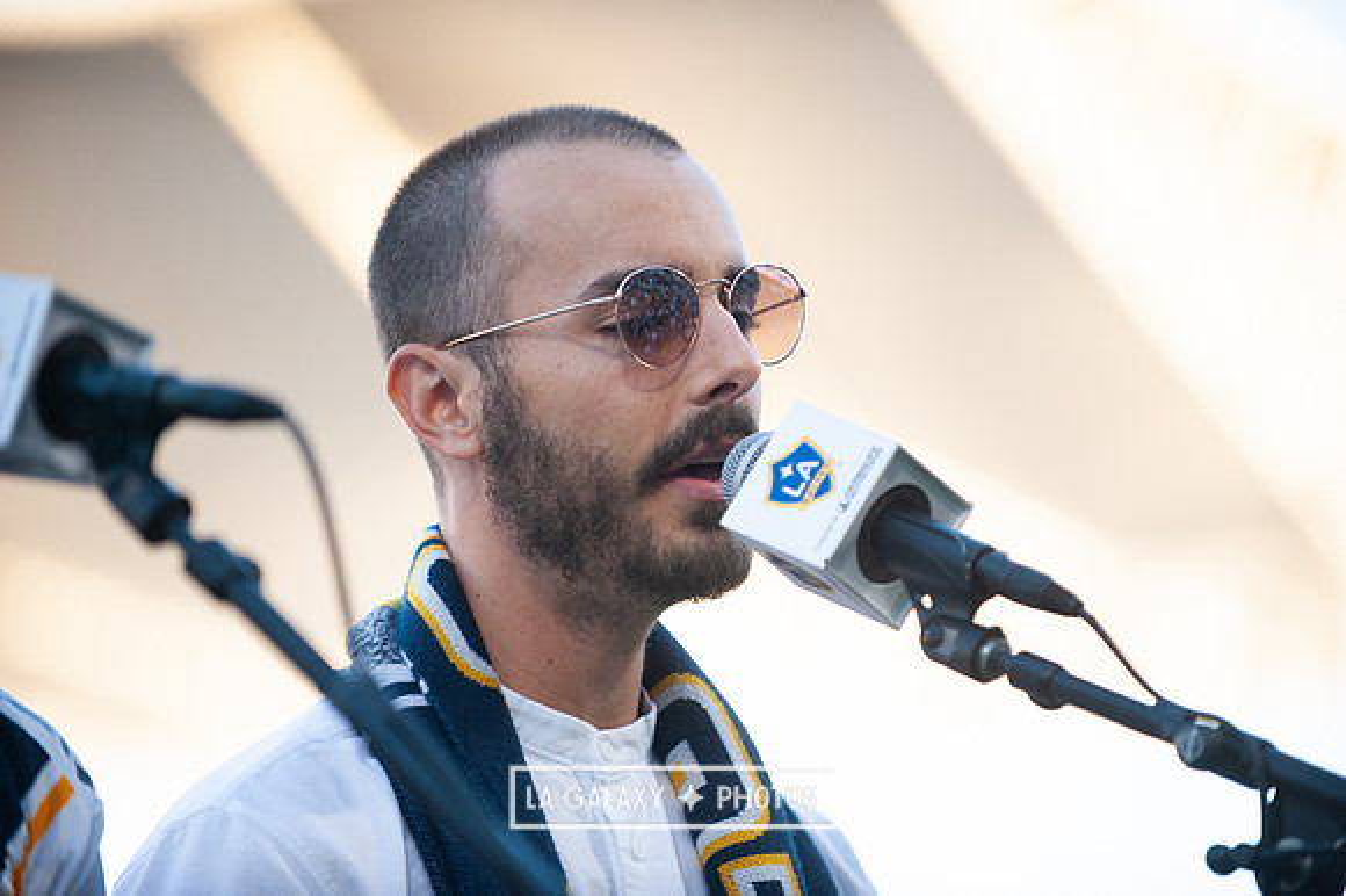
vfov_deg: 6.9
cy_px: 448
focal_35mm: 200
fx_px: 7473
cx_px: 673
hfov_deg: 10.3
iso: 800
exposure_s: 1/2000
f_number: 2.8
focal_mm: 200
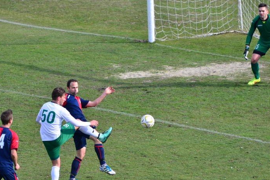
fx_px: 4370
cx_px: 115
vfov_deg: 2.4
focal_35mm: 583
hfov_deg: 3.5
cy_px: 110
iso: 320
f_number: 5.6
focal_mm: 270
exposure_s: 1/1000
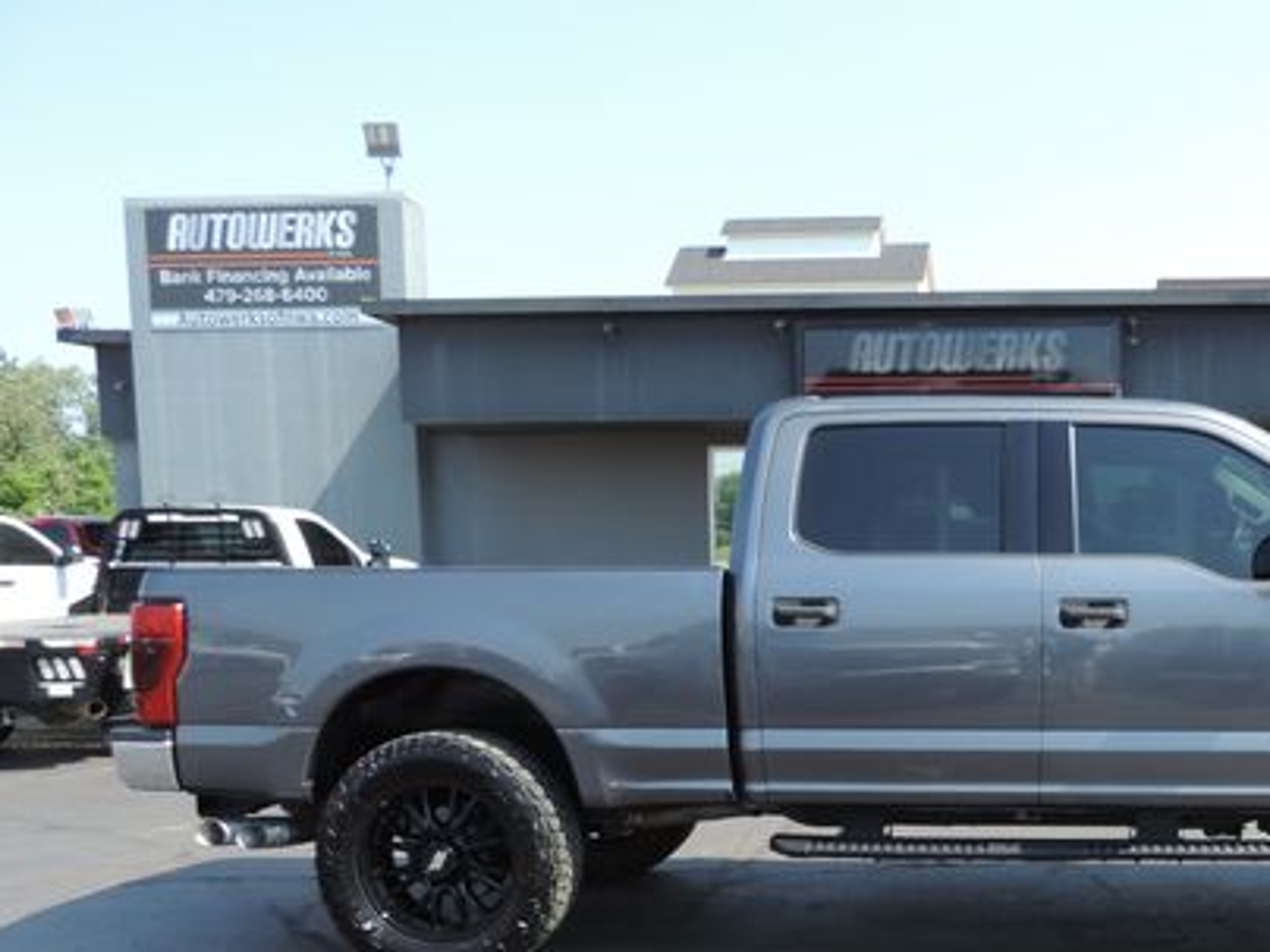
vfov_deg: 36.9
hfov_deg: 46.8
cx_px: 981
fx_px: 1394
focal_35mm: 38
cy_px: 704
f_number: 3
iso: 80
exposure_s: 1/400
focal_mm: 4.3
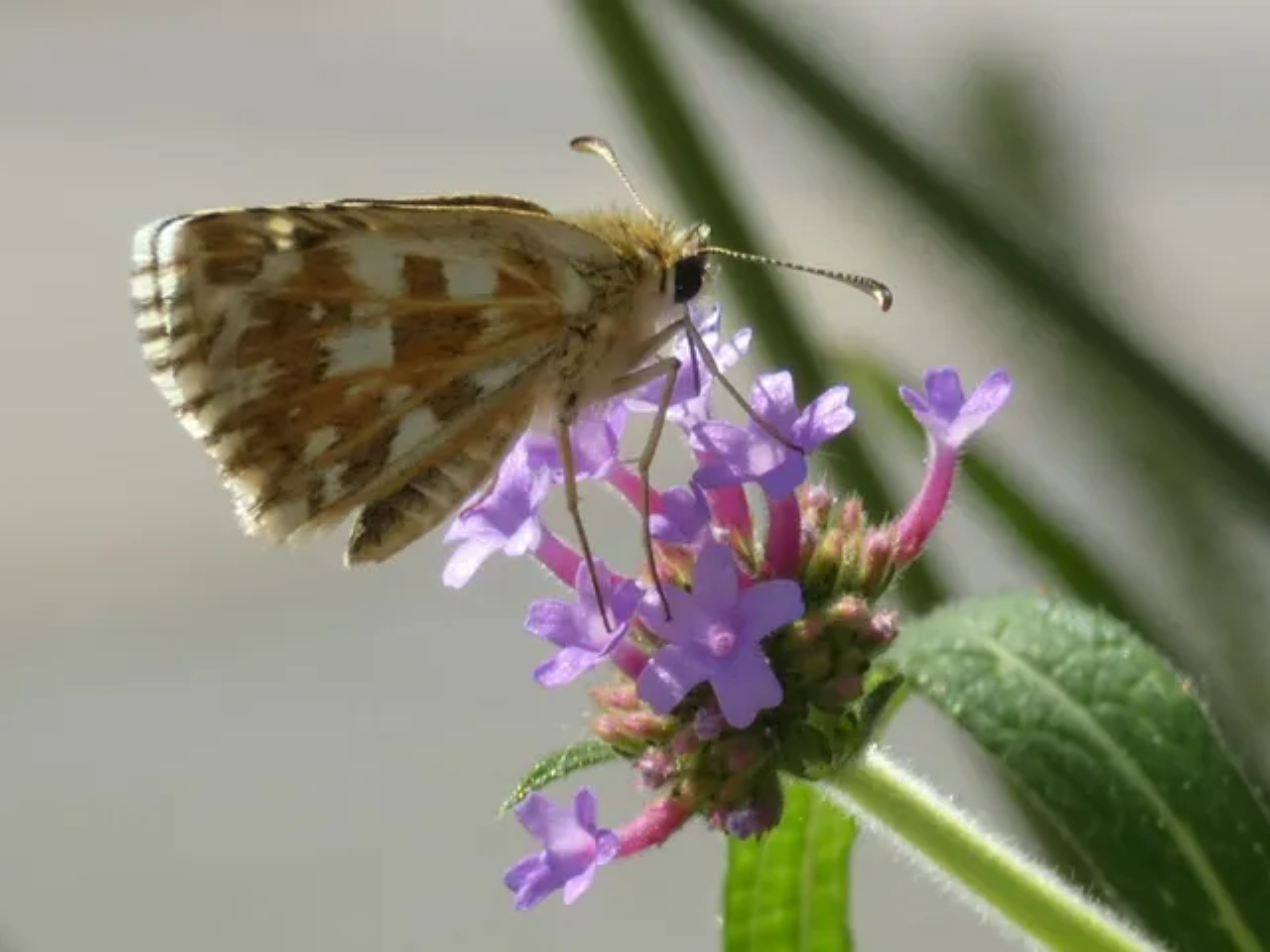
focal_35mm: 160
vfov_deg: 9.3
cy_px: 476
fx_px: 5870
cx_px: 635
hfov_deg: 12.3
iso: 80
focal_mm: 28.8
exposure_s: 1/100
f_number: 5.4
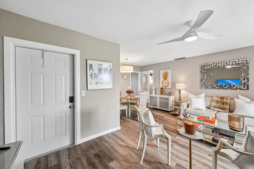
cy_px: 84
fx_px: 99
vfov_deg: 81.2
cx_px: 127
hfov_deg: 104.3
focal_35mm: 14
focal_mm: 14
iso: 3200
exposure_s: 1/125
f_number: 8
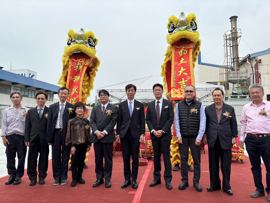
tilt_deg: +4.6
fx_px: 203
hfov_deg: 67.3
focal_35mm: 26
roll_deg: +0.4
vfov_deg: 53.1
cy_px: 102
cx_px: 135
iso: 50
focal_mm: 5.96
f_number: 1.6
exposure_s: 1/1695
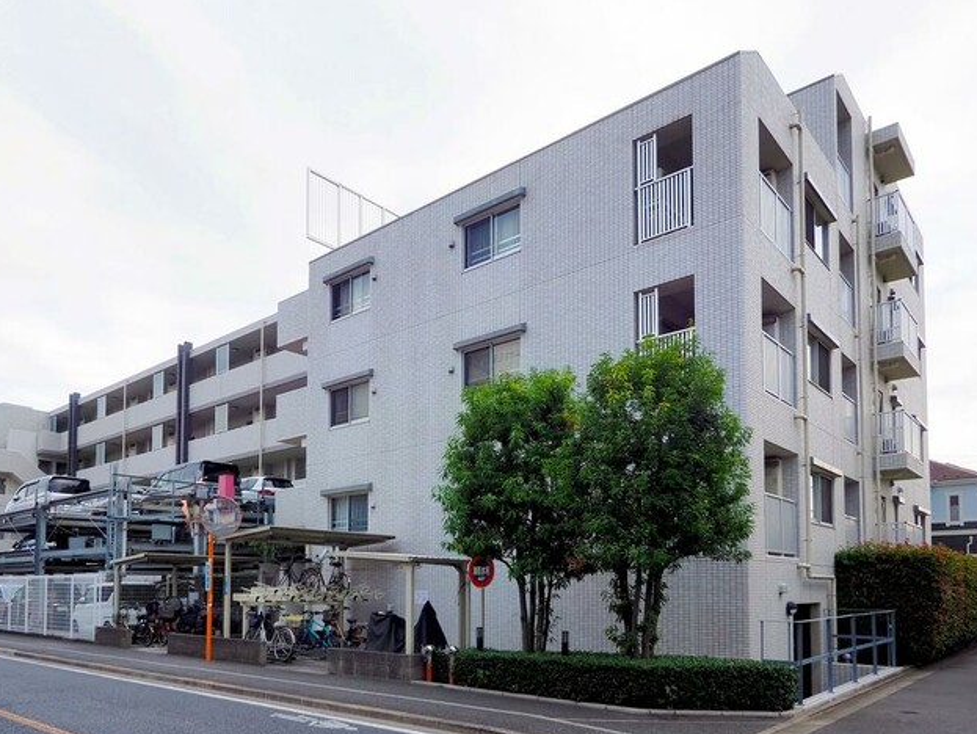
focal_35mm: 23
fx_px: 650
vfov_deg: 58.9
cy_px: 365
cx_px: 445
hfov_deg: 73.7
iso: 200
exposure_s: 1/100
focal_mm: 10
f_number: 5
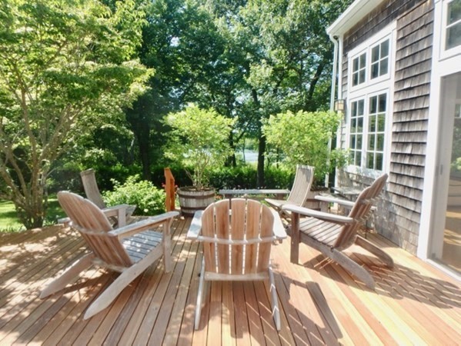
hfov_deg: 79.0
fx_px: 280
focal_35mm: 21
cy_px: 173
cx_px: 230
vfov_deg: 63.5
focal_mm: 3.7
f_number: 3.5
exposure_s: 1/500
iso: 125
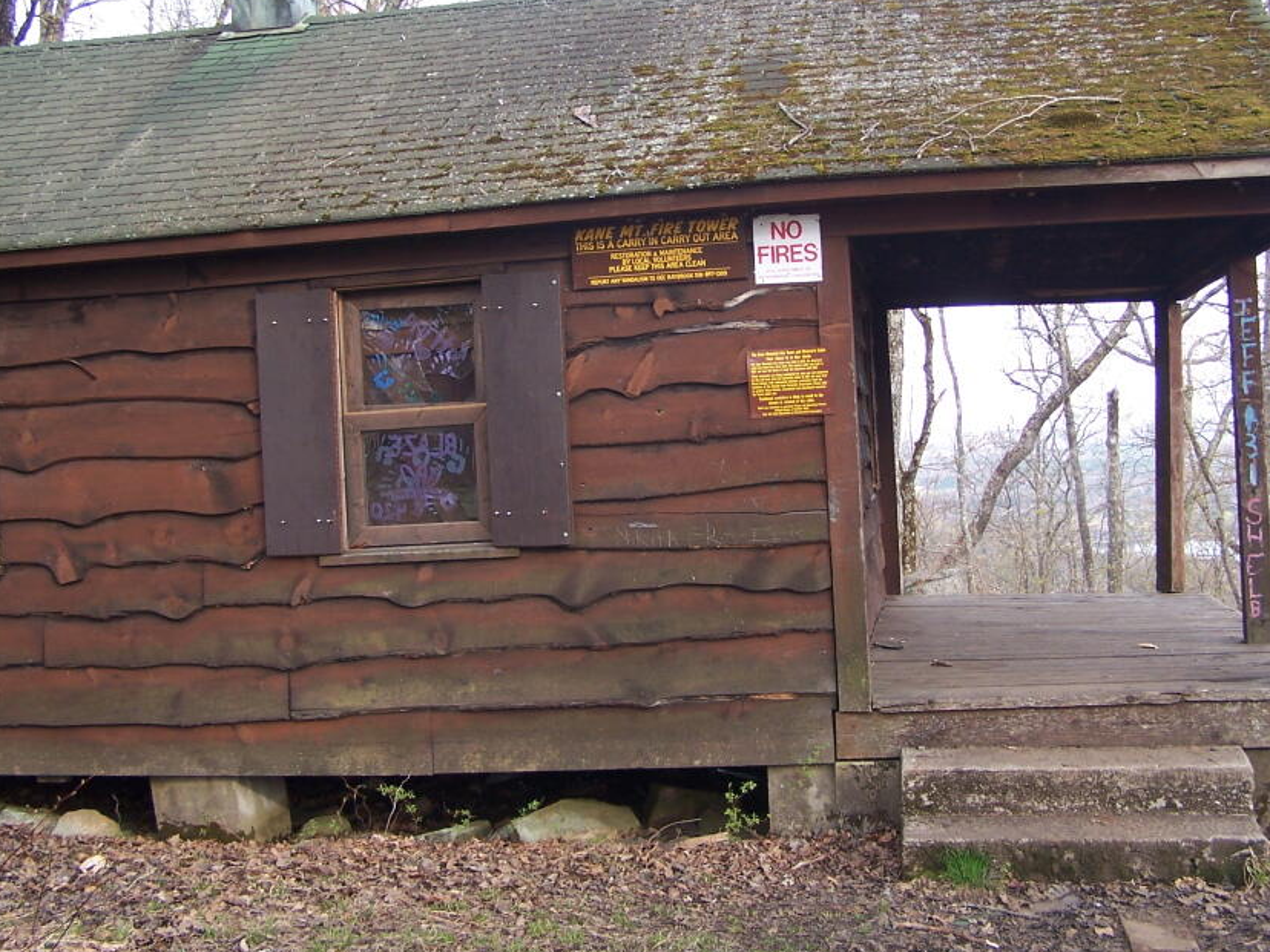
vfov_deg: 30.8
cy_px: 373
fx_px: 1724
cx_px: 658
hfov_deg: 40.4
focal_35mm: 47
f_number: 2.8
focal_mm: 6.3
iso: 80
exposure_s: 1/100
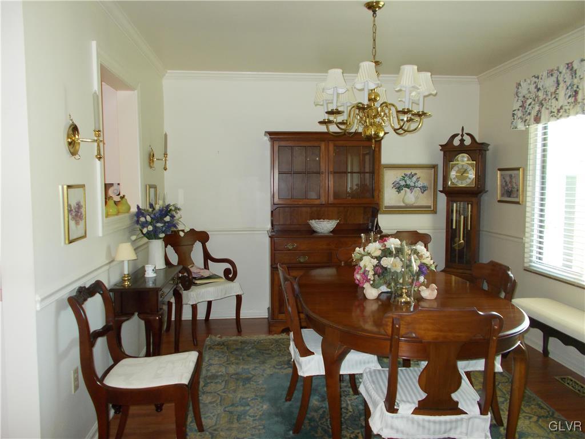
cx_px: 292
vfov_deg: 53.1
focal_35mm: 26
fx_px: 439
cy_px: 220
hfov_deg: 67.3
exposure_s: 1/25
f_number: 3.2
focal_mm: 4.6
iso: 200
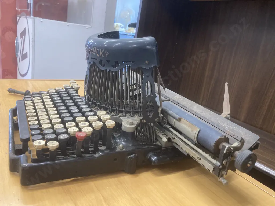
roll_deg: -8.8
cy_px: 103
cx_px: 138
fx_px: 222
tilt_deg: -15.6
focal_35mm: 28
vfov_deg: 49.7
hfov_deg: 63.4
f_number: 1.8
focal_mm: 3.99
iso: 160
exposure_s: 1/50
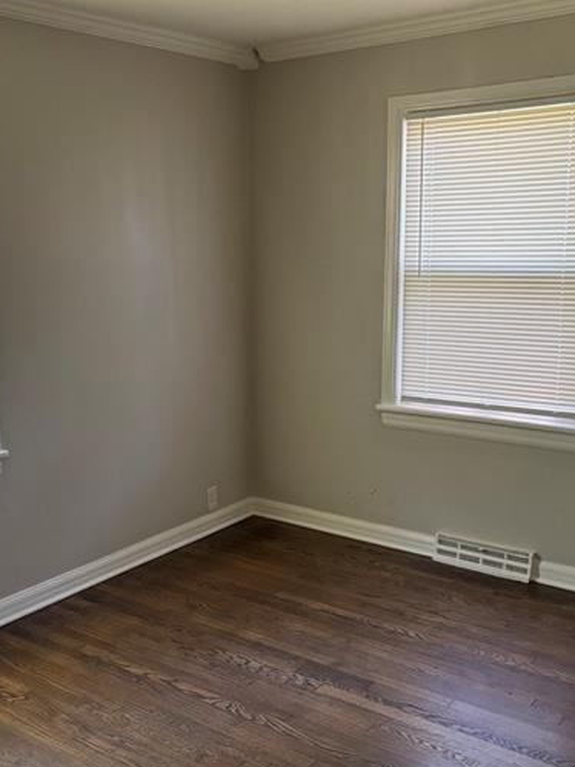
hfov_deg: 35.7
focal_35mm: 40
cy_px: 406
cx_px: 209
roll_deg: -0.8
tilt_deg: -7.5
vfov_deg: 46.8
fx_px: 886
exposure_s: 1/60
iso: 320
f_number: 1.6
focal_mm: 5.96
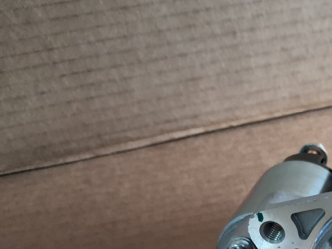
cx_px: 384
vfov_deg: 22.2
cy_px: 265
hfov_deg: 27.5
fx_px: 604
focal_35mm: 63
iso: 400
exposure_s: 1/60
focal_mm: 4
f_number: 1.8
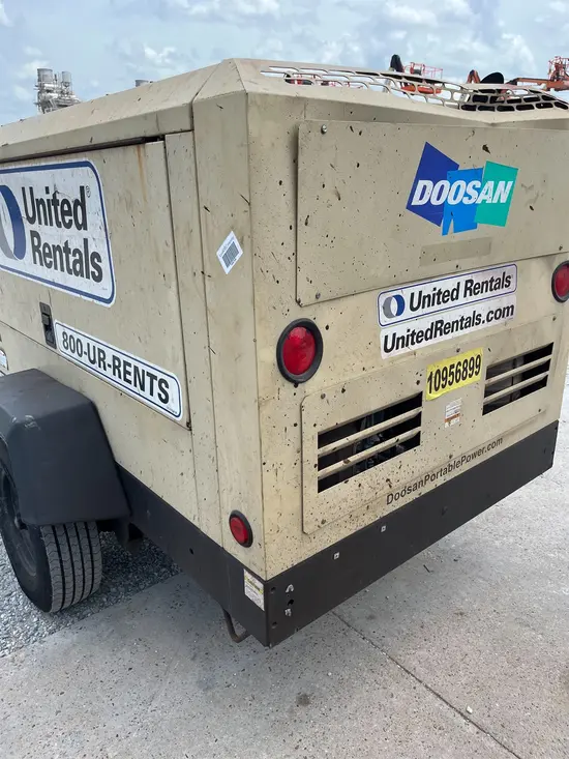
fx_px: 570
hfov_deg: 53.1
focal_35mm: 26
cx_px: 284
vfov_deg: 67.3
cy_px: 380
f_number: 1.6
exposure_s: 1/1802
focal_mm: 5.1
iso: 50
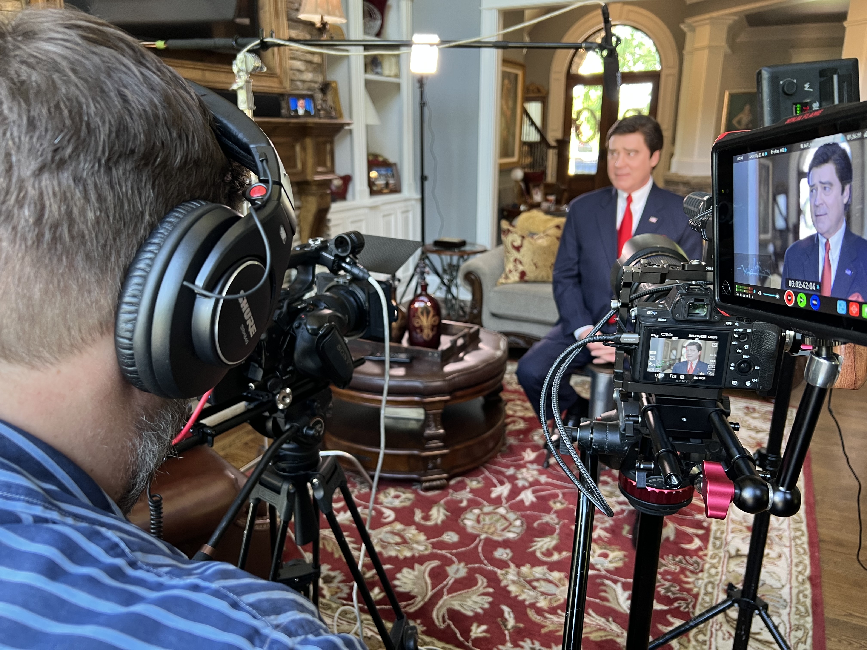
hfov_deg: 67.3
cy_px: 325
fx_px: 651
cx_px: 434
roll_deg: +0.0
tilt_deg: -16.7
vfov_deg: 53.1
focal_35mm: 26
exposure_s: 1/60
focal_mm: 5.7
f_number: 1.5
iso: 125
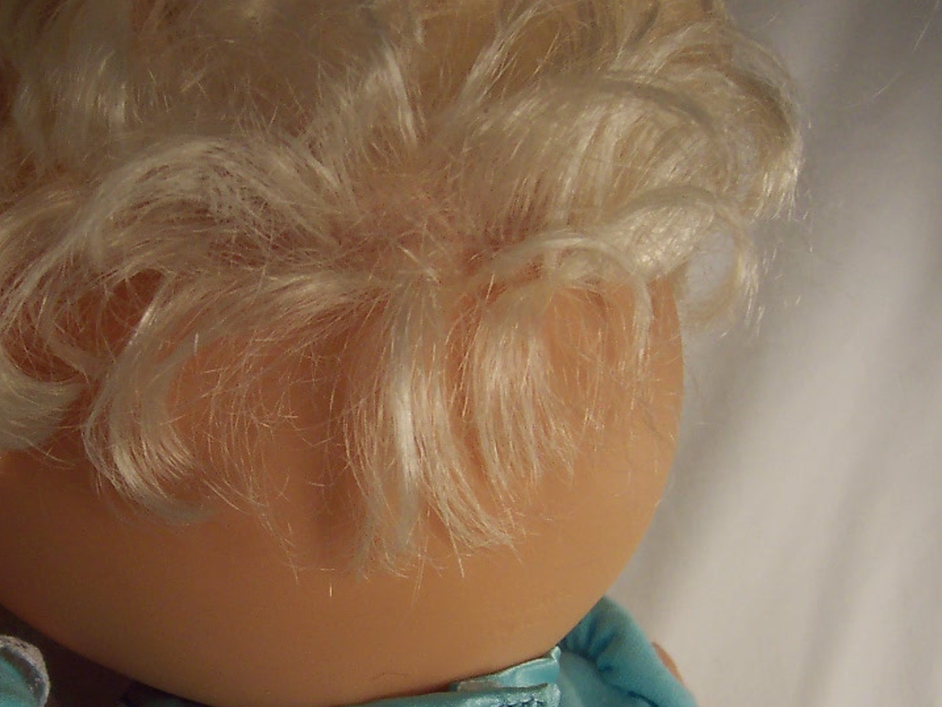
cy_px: 486
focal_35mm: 62
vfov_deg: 23.5
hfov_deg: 31.1
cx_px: 364
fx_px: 1687
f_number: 2.8
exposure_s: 1/350
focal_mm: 5.6
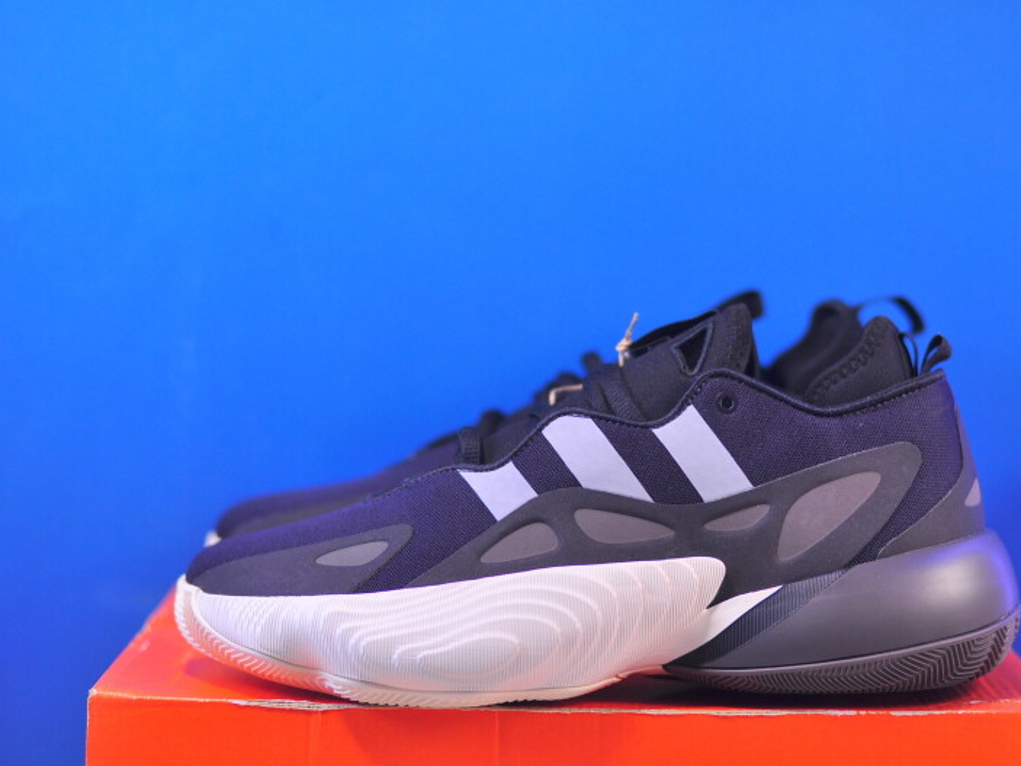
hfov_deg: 23.8
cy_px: 384
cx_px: 571
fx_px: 2418
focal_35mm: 82
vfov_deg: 18.0
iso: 250
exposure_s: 1/320
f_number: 2.2
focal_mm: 50
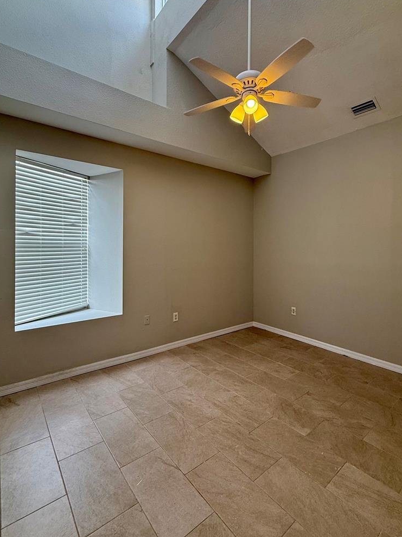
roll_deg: -0.8
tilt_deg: +0.2
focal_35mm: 17
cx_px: 211
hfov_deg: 74.7
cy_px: 249
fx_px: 263
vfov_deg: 90.9
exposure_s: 1/120
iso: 125
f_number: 2.2
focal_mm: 2.22
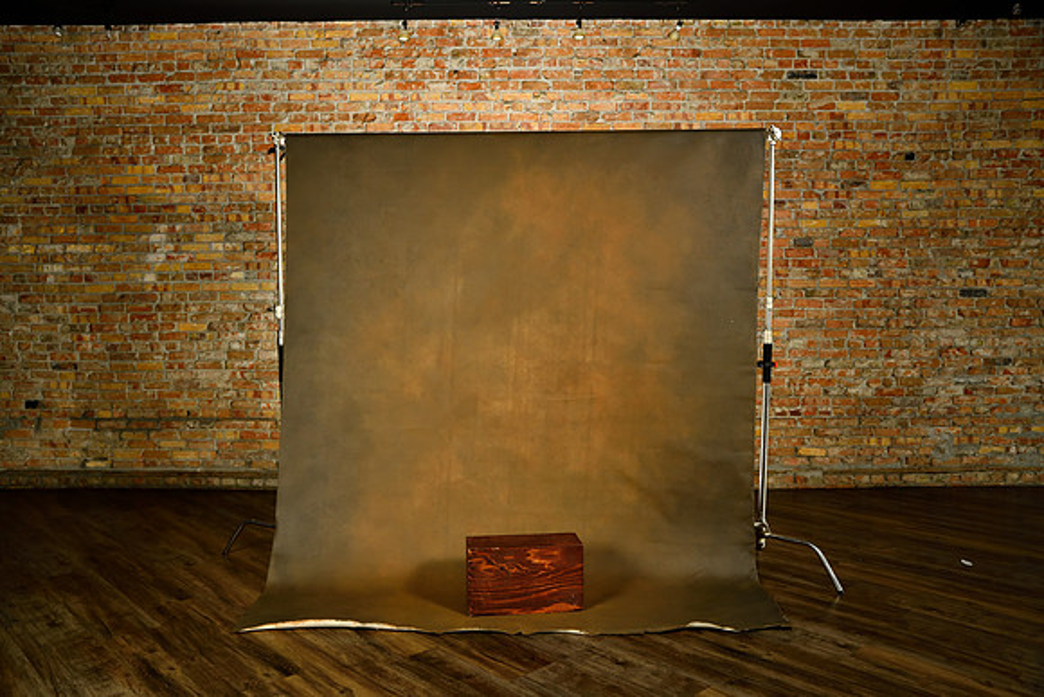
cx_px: 522
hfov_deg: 63.6
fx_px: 841
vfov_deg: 45.0
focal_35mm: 29
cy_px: 348
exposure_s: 1/250
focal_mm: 29
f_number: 4.5
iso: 400
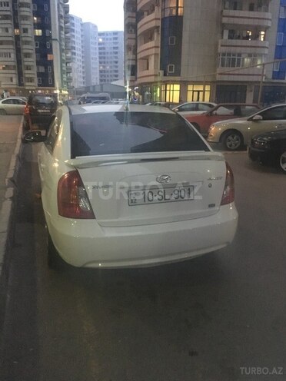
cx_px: 143
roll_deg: +0.1
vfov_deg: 61.7
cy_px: 190
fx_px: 319
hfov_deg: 48.2
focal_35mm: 29
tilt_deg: -14.8
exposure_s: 1/17
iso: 1250
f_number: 2.2
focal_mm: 4.15
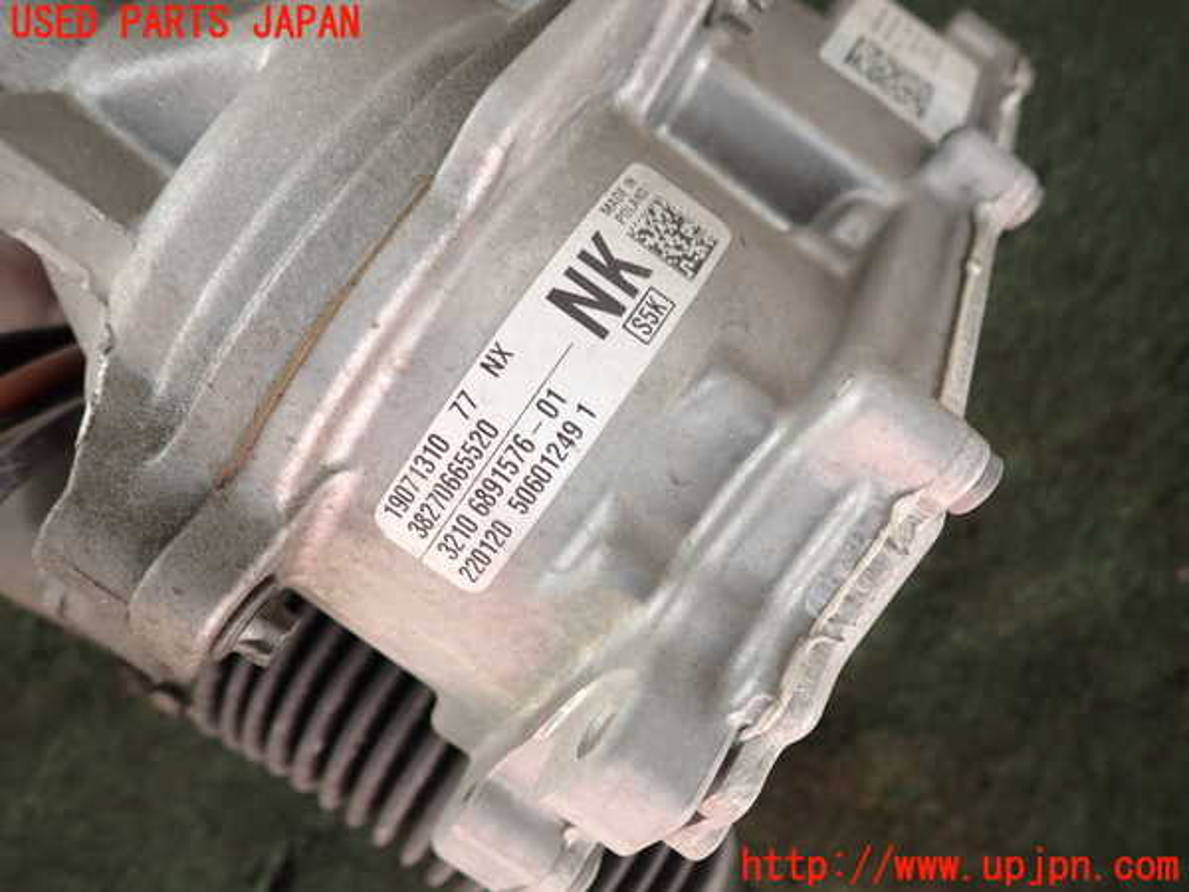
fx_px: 859
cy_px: 446
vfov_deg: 54.9
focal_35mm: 25
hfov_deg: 69.4
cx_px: 594
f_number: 2
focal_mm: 4.5
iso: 100
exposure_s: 1/80
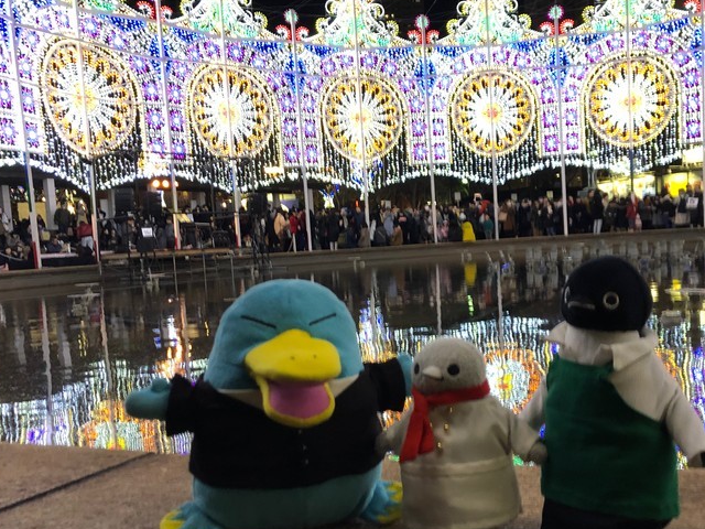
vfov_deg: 40.6
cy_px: 307
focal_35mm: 35
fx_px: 713
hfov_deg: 52.6
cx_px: 371
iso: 100
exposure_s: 1/14
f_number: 1.8
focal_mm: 3.99
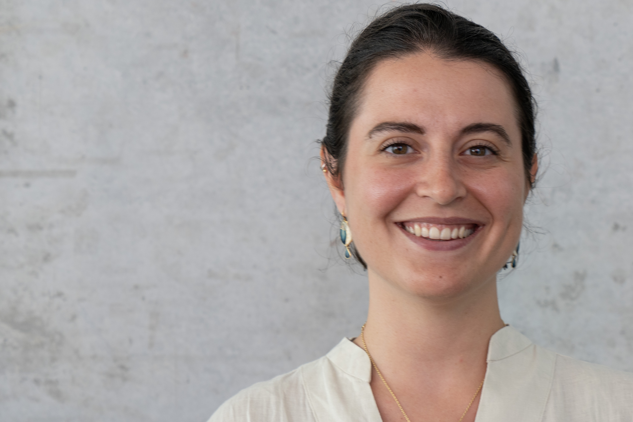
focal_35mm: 94
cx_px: 441
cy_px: 267
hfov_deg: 21.6
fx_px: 1653
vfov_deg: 14.5
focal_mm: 64
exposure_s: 1/60
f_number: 6.3
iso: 400
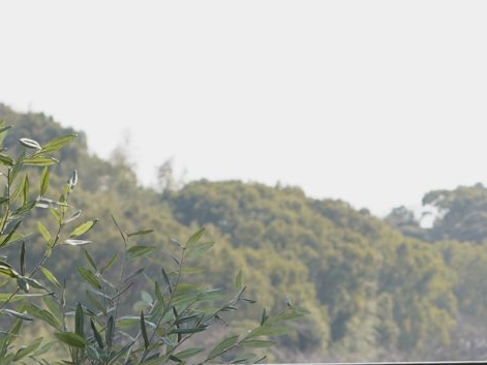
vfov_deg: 7.9
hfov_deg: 10.6
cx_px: 601
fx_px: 2574
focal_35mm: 183
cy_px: 636
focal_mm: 35
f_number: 4.5
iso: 100
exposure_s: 1/500
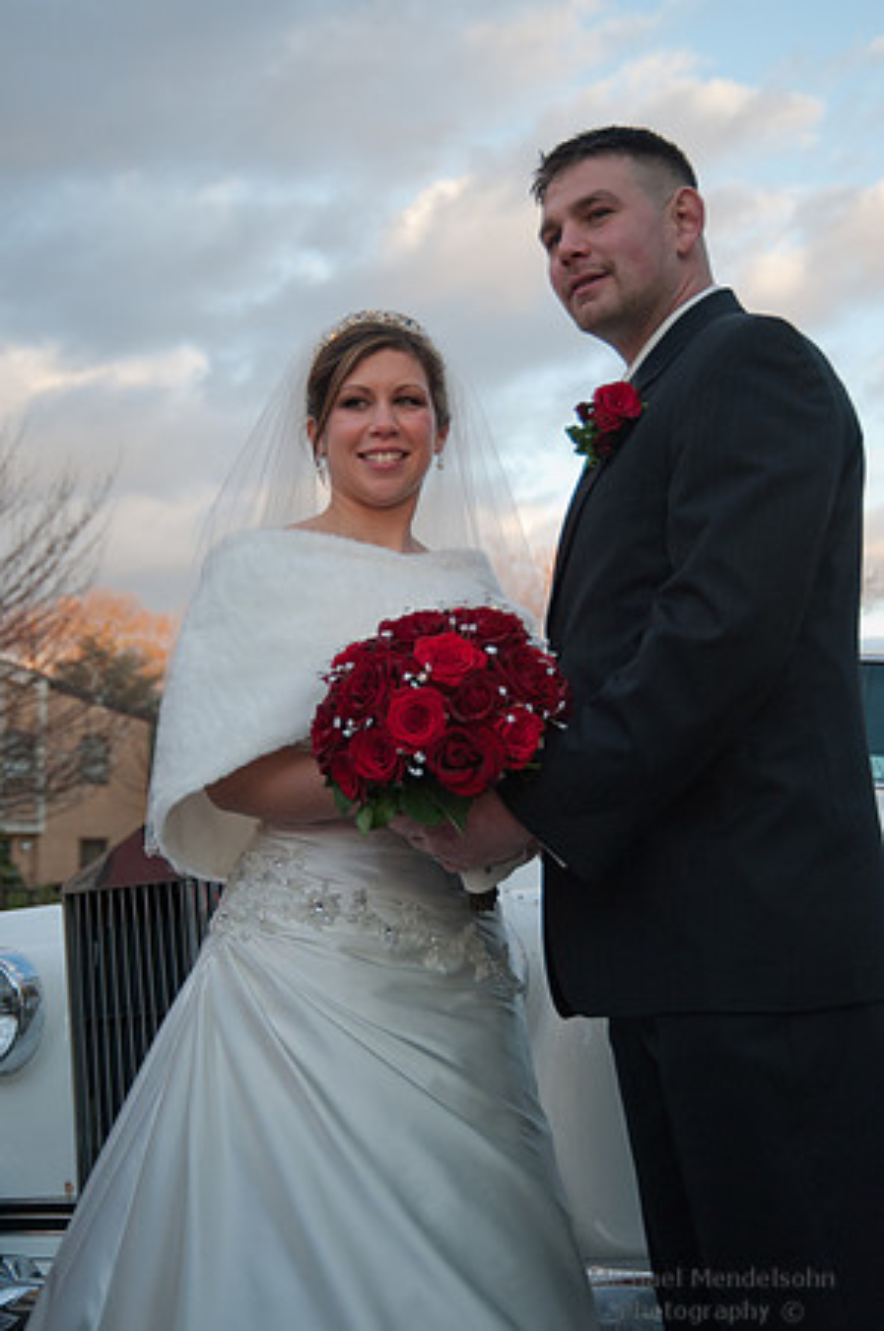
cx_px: 442
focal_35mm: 50
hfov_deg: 26.9
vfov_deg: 39.6
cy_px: 666
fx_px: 1846
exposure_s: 1/800
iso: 2000
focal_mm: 50
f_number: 4.8
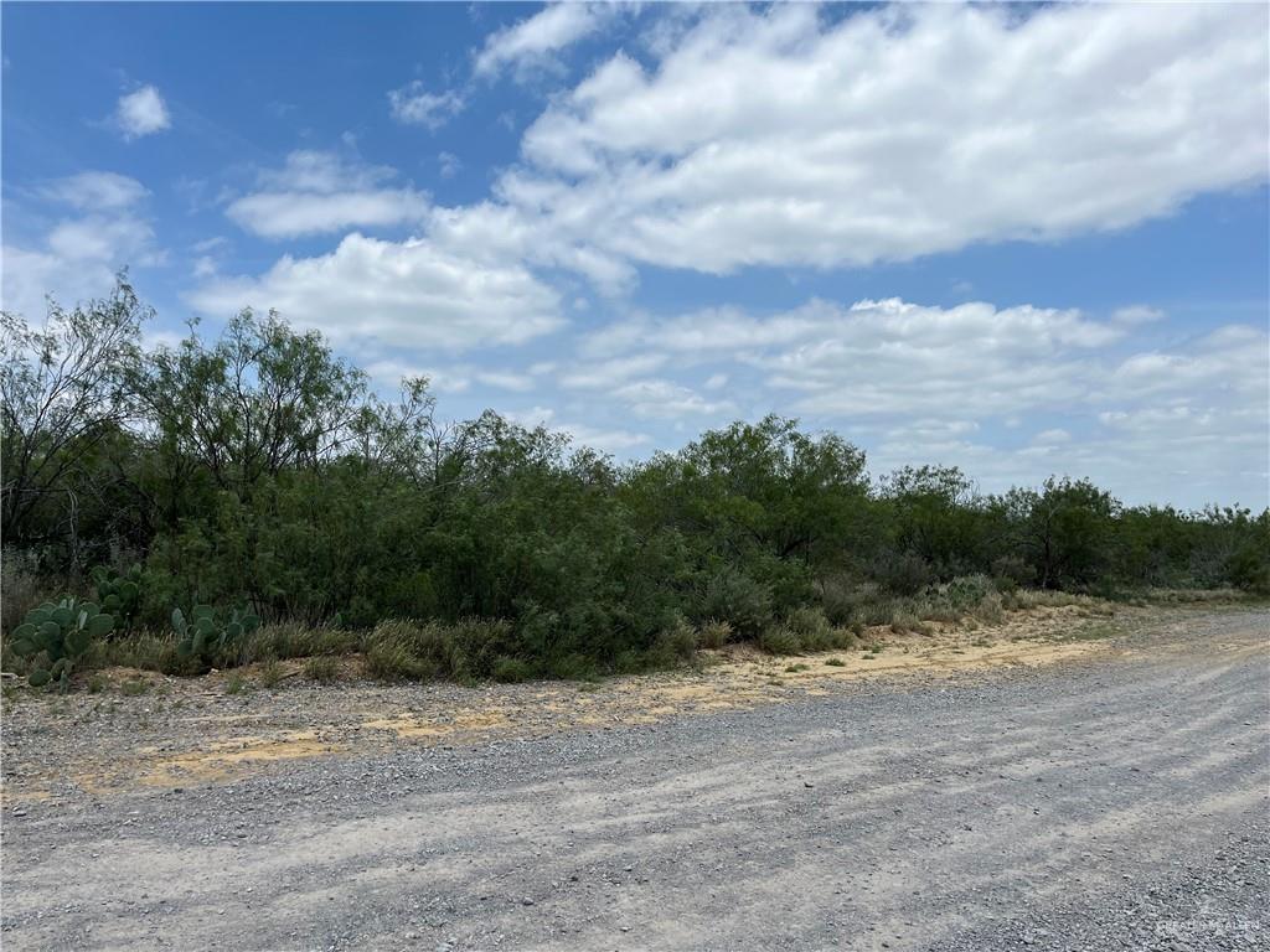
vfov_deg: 53.1
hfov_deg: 67.3
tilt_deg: +3.6
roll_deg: +0.1
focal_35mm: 26
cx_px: 635
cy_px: 476
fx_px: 954
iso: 50
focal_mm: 5.1
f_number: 1.6
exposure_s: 1/7353
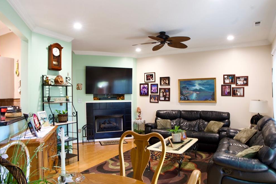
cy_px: 91
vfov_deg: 51.3
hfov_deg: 71.5
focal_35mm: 25
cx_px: 142
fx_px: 192
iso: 320
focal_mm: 16
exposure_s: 1
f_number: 11
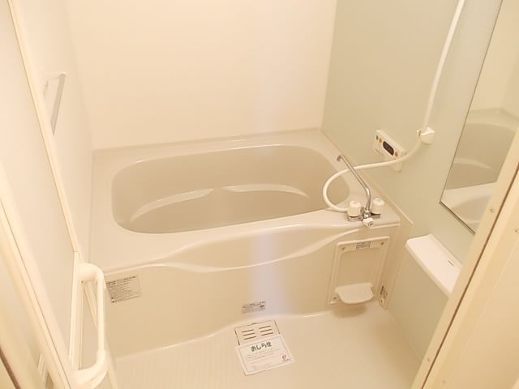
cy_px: 194
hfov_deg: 63.4
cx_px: 260
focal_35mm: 28
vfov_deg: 49.7
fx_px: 420
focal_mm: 4
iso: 200
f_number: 2.7
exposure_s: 1/13
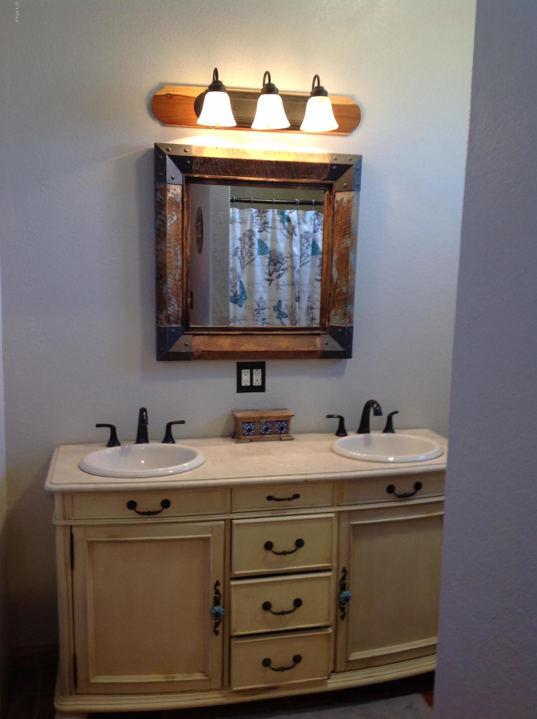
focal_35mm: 35
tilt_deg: -9.6
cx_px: 268
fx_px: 726
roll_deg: -2.6
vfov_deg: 52.7
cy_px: 360
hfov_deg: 40.6
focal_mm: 4.28
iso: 64
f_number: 2.4
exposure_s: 1/15
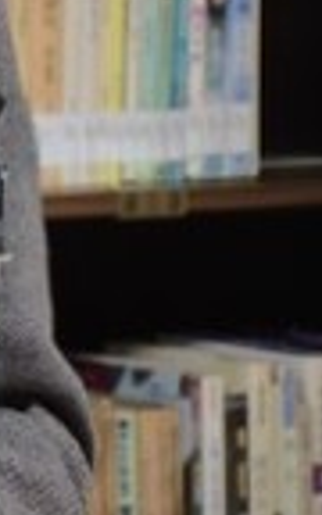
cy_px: 9
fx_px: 7287
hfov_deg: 2.5
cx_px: -401
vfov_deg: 4.0
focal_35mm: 519
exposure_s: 1/40
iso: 1250
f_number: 5
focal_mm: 70
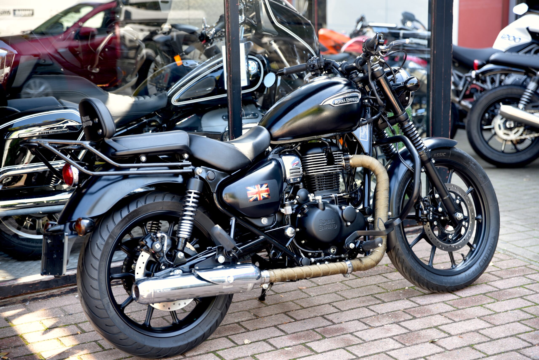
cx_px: 270
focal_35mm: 70
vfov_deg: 19.5
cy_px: 180
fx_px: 1048
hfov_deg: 28.8
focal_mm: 70
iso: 100
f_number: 2.8
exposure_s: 1/50
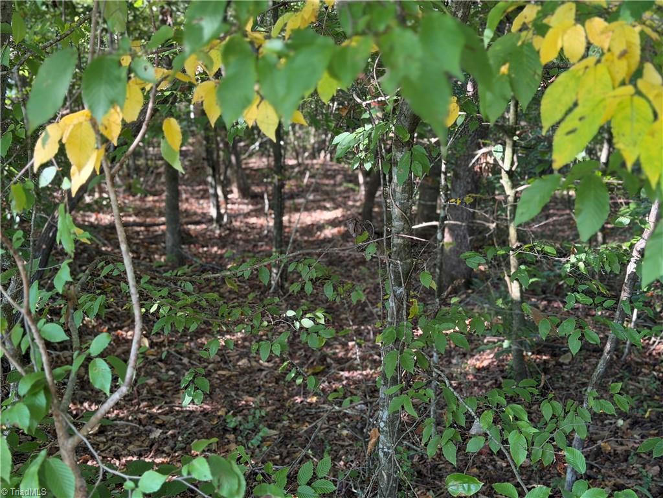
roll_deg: +0.7
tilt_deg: -10.8
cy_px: 249
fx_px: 919
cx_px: 332
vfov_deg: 30.3
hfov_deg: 39.7
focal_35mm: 48
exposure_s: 1/65
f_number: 1.78
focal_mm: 6.76
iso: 125
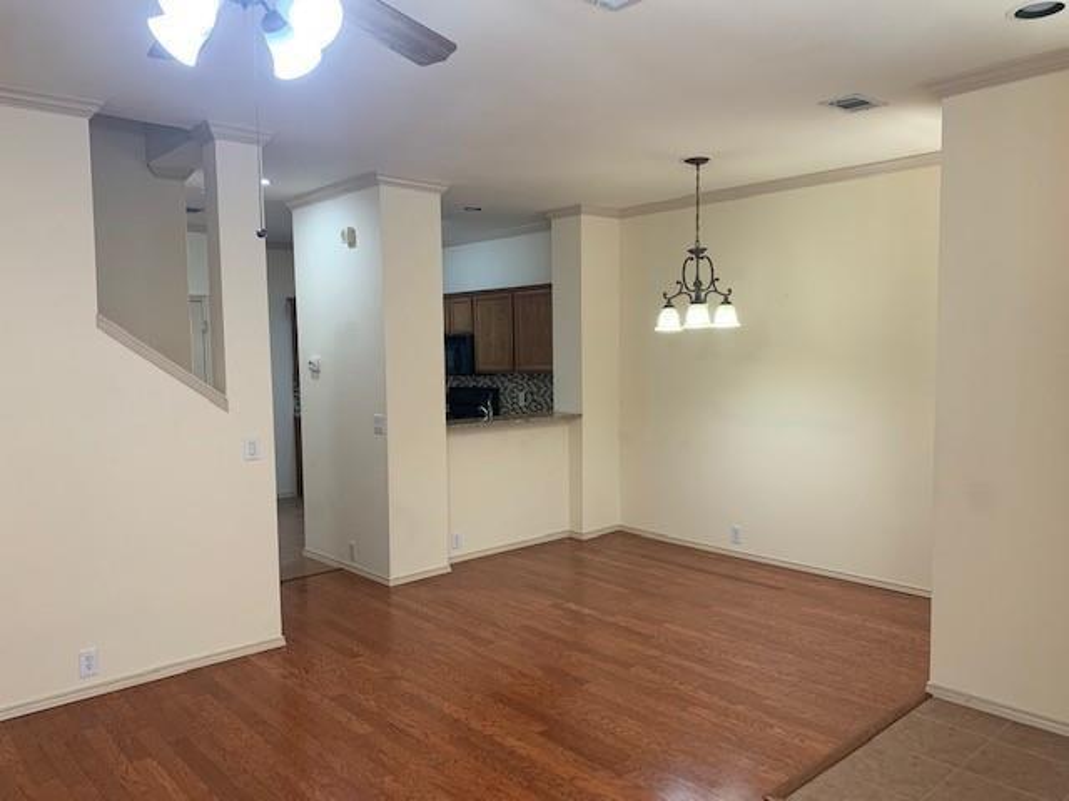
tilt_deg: -3.3
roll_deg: +0.4
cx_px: 534
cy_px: 400
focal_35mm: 26
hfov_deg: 67.3
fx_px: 803
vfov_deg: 53.1
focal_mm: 4.25
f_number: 1.8
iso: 100
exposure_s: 1/85
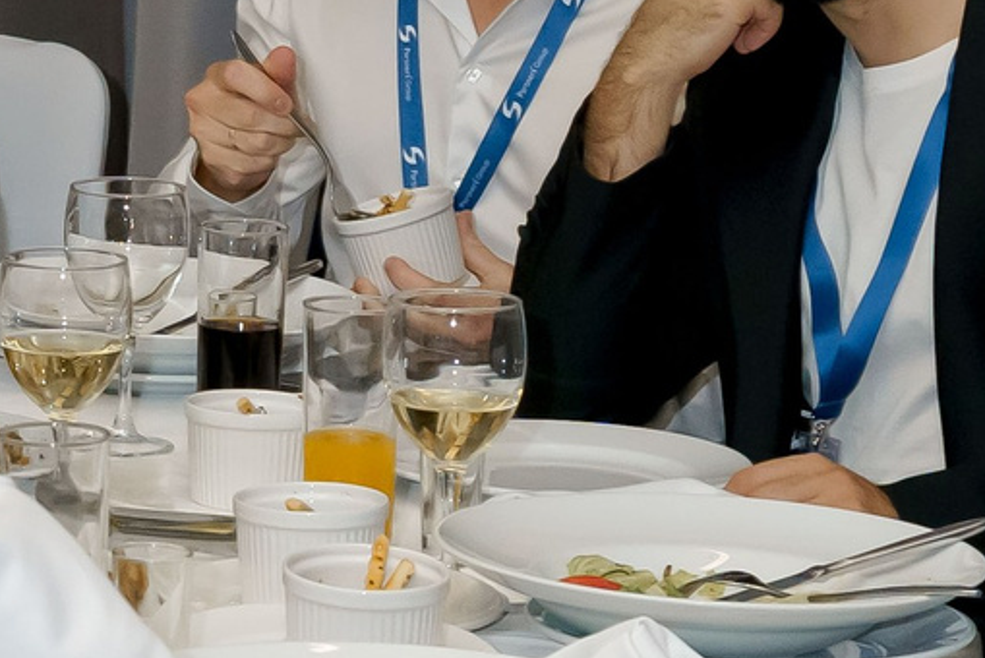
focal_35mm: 181
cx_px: -670
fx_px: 4955
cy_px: 193
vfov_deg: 7.6
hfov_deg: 10.8
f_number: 5
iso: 3200
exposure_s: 1/125
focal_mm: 36
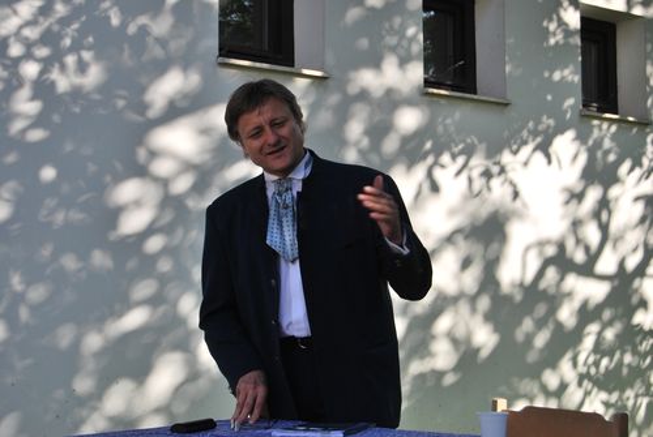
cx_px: 326
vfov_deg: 17.6
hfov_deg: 26.0
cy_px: 218
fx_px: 1417
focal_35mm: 78
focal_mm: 52
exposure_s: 1/200
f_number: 7.1
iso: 100
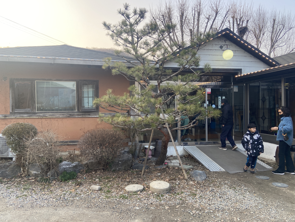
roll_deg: -0.7
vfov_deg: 53.1
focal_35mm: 26
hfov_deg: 67.3
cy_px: 111
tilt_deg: +0.6
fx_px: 222
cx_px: 148
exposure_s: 1/229
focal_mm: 4.25
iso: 32
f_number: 1.8
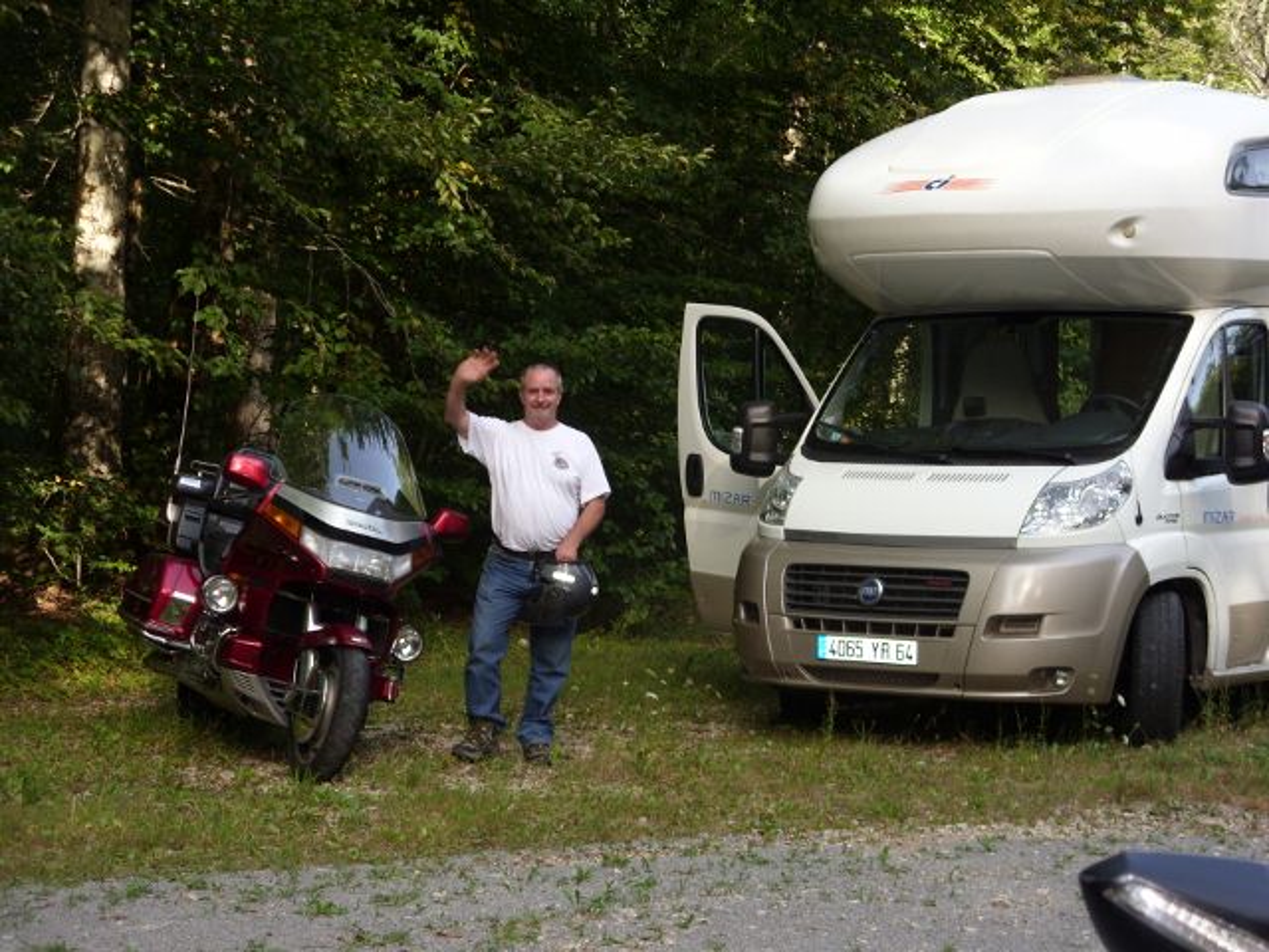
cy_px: 476
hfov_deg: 20.0
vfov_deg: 15.1
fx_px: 3593
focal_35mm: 98
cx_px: 634
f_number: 3.5
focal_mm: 16.4
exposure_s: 1/148
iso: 100
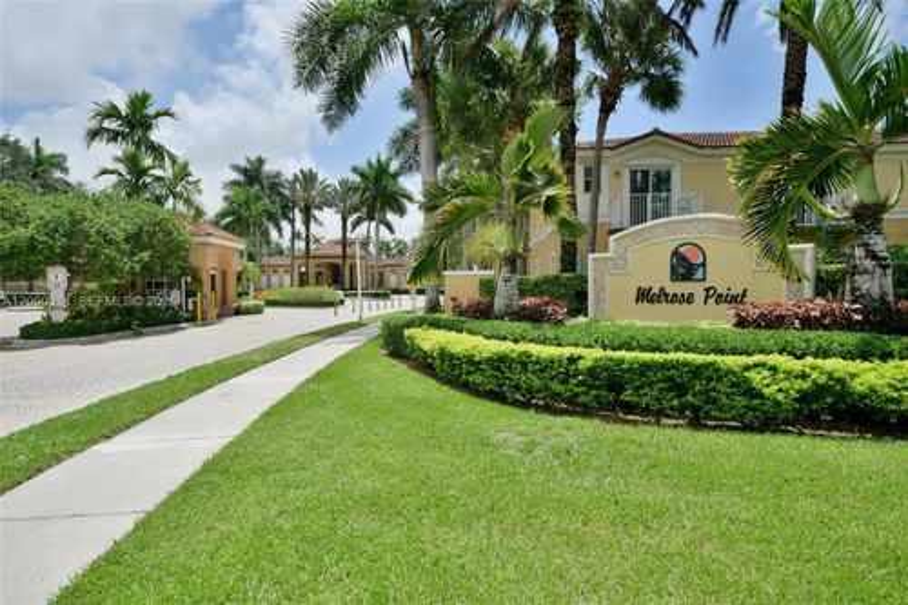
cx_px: 454
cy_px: 302
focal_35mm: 21
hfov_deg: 81.2
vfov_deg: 59.5
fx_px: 529
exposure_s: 1/250
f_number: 8
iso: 100
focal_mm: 14
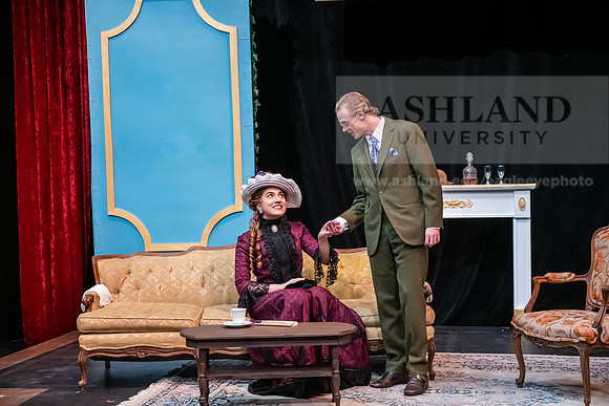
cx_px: 304
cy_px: 203
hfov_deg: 33.4
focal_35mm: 60
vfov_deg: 22.6
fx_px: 1015
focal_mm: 60
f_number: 3.2
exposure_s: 1/200
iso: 3200
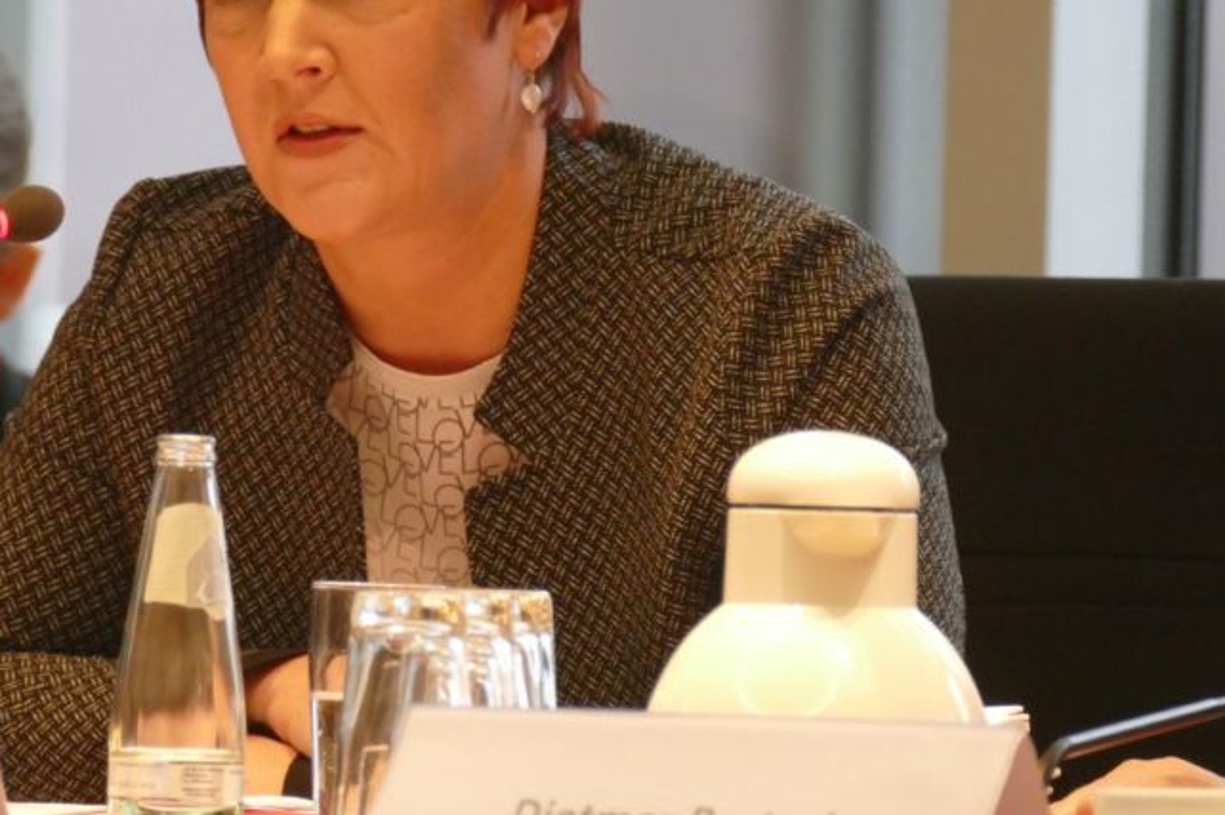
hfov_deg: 3.5
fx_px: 20026
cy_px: 244
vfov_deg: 2.3
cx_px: 321
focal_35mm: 589
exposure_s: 1/125
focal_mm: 134.52
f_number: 4
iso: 1600
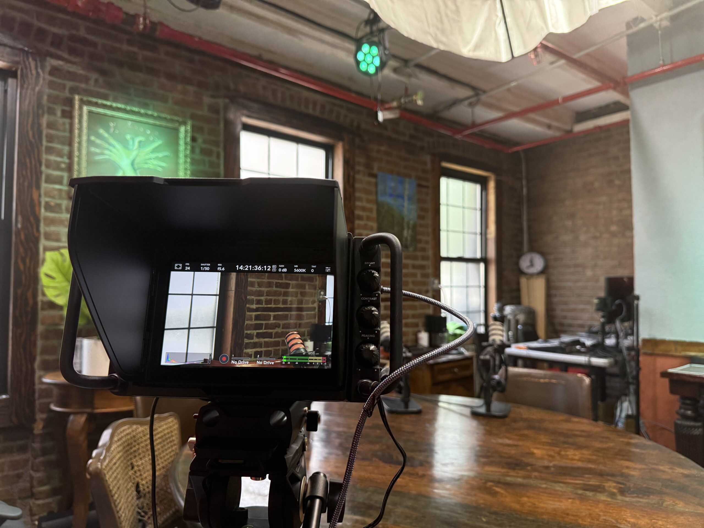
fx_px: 488
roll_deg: +0.0
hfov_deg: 71.6
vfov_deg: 56.8
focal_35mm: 24
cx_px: 352
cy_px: 264
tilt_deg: +3.1
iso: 250
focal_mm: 6.76
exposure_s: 1/120
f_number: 1.78
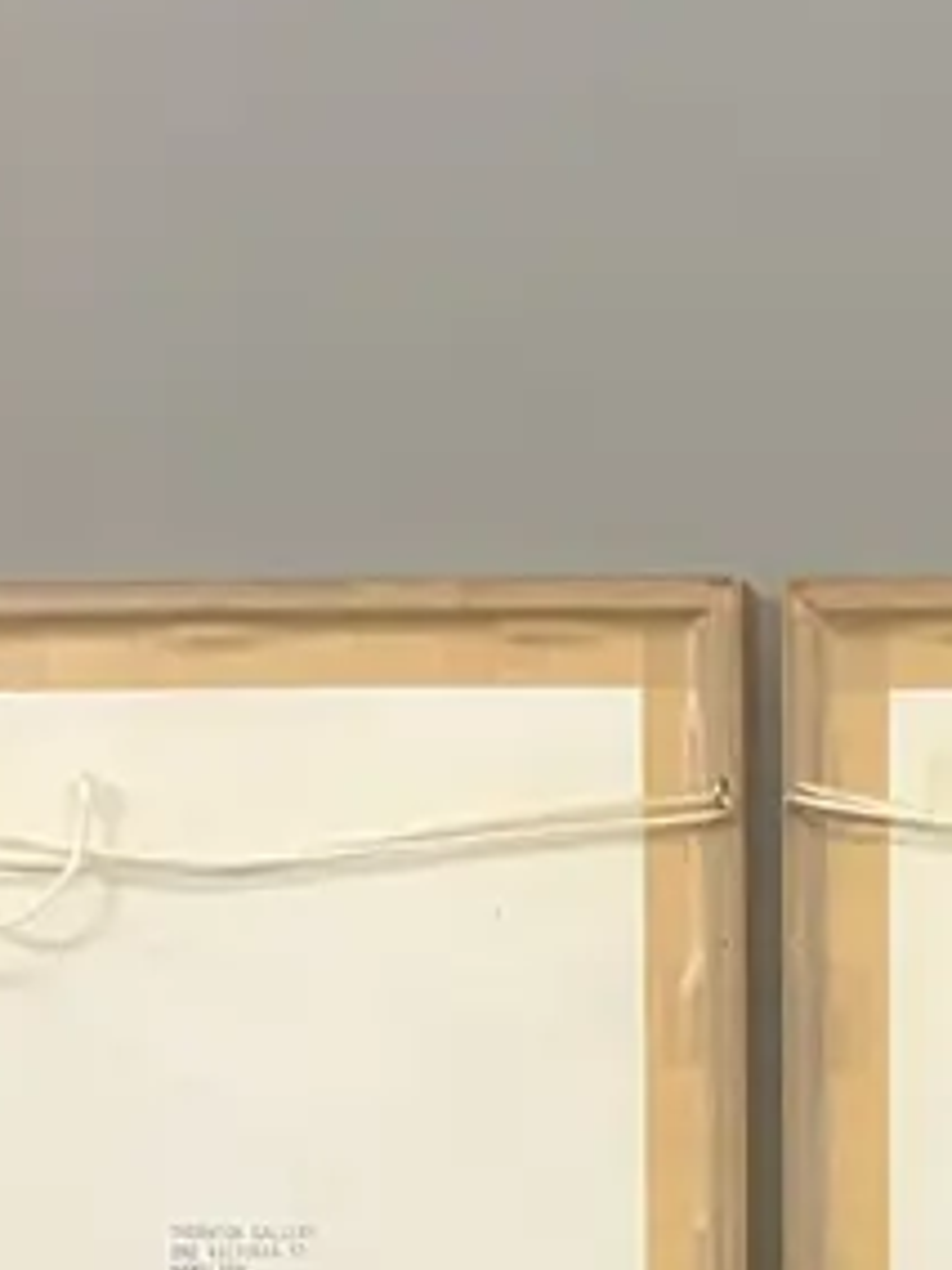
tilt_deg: -15.0
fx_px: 3704
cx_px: 1310
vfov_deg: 18.4
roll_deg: +0.9
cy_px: 1525
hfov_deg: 14.0
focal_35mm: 101
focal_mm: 3.99
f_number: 1.8
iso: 160
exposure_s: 1/50
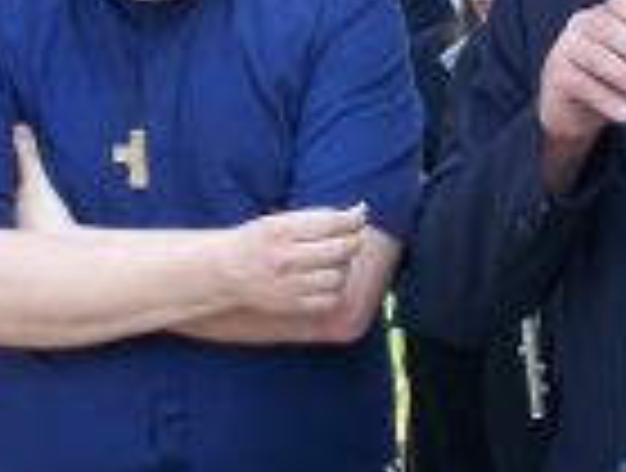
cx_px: 676
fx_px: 4388
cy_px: -126
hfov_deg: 8.1
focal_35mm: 242
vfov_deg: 6.1
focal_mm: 12.4
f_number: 3.2
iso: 64
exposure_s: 1/80
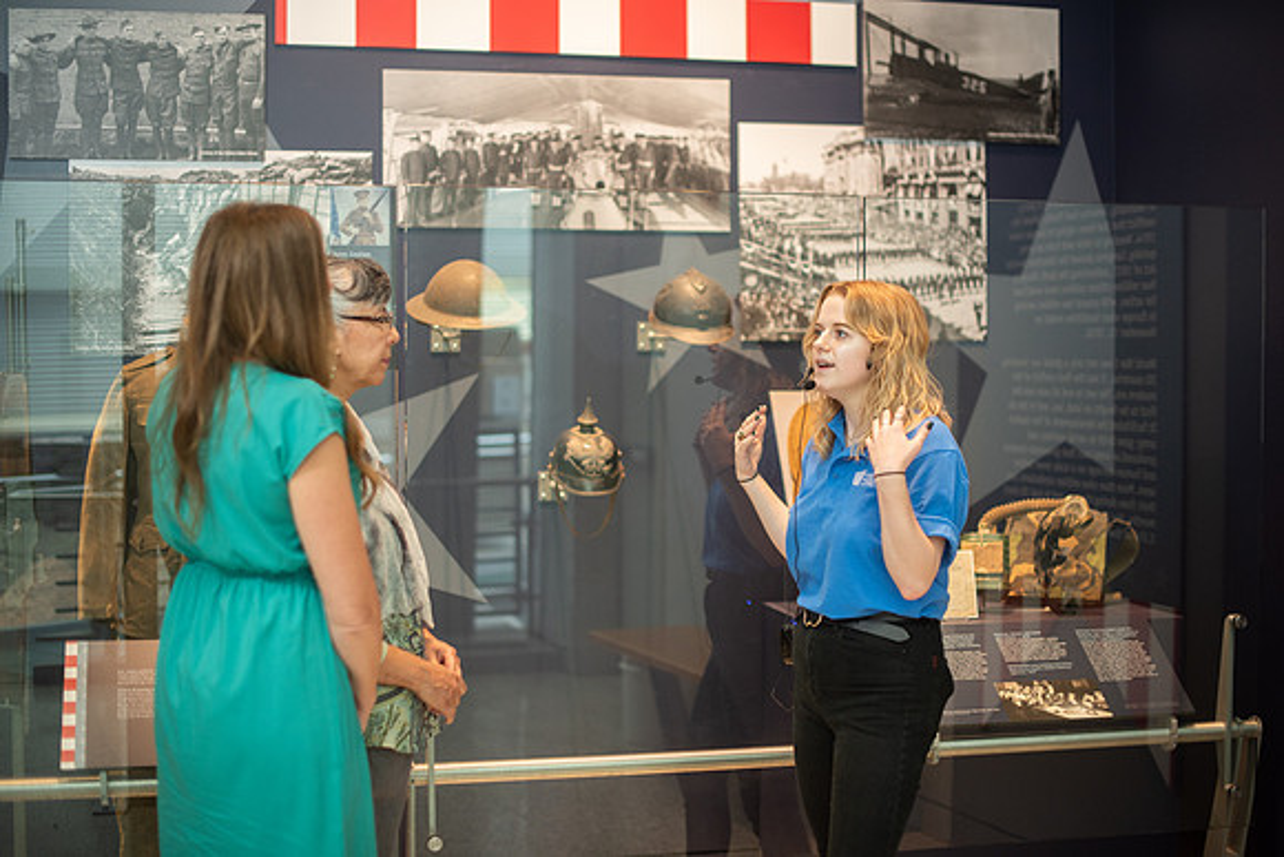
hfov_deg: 39.4
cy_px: 428
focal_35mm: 50
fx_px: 1792
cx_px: 642
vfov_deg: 26.9
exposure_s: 1/200
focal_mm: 50
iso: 640
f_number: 1.8
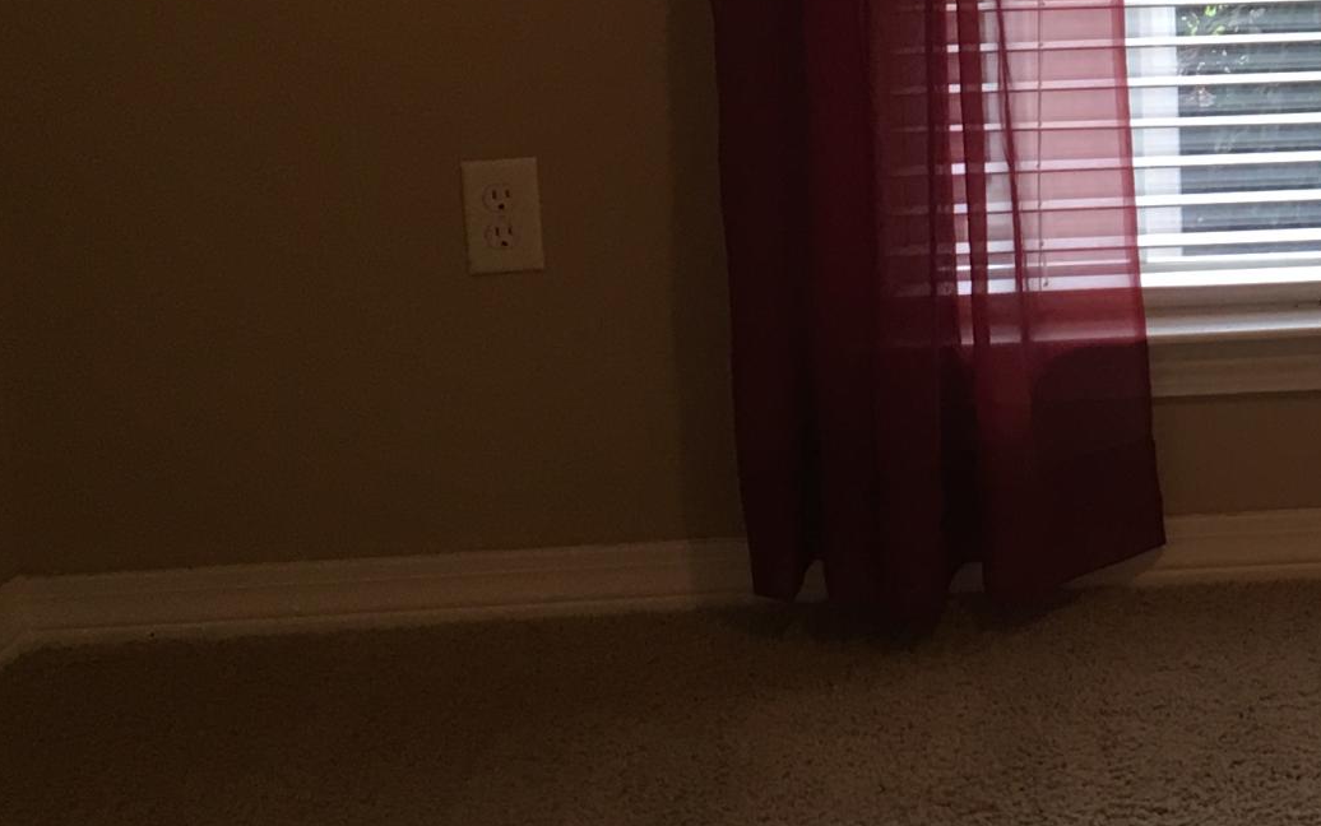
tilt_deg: -6.6
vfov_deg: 14.2
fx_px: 3205
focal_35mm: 89
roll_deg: +0.1
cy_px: -217
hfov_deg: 21.0
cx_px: 1742
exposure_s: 1/15
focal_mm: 4.15
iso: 32
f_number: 2.2
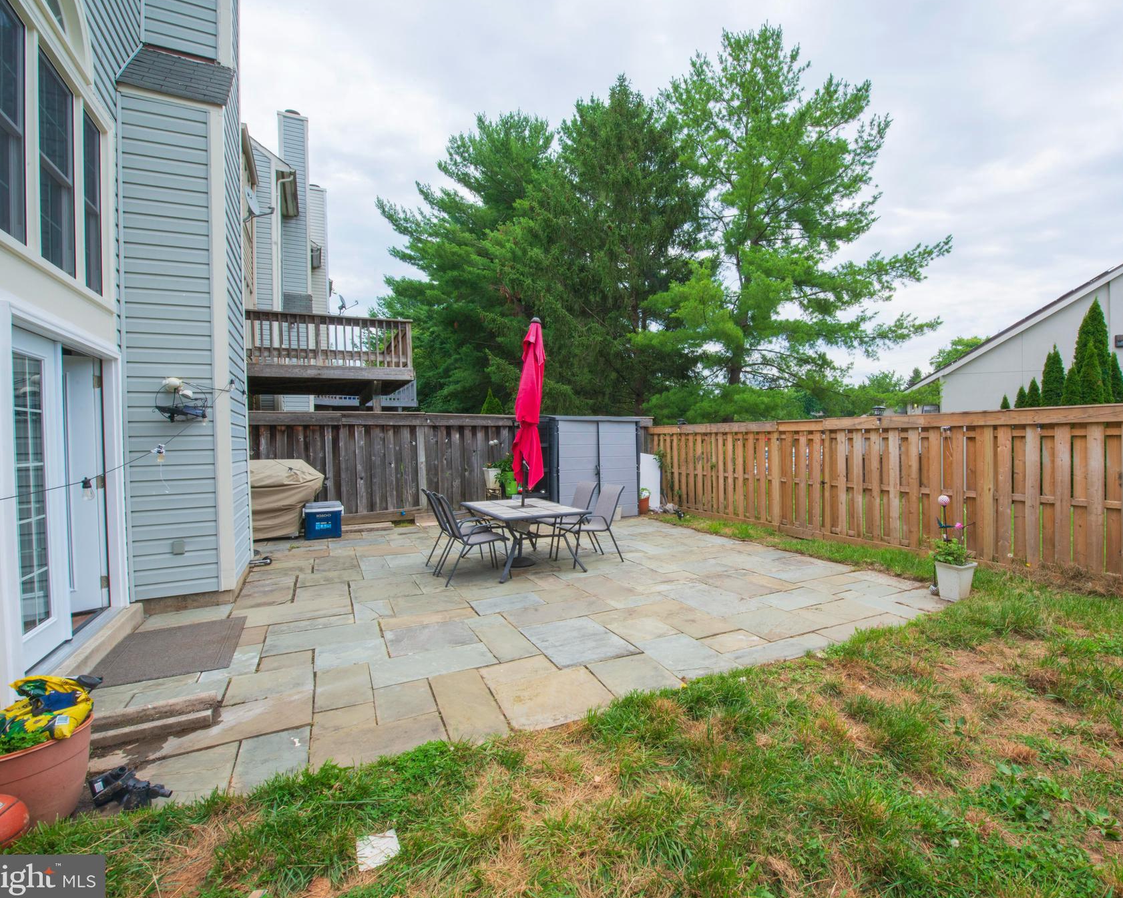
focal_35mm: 16
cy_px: 448
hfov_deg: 92.5
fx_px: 532
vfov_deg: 80.4
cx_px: 641
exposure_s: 1/100
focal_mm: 14
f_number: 20
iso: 450
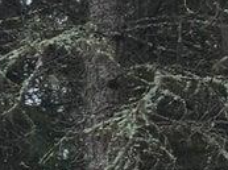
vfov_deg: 7.9
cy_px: 270
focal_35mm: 182
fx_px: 1196
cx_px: -598
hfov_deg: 8.1
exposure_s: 1/180
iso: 25
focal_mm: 6.3
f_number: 1.7
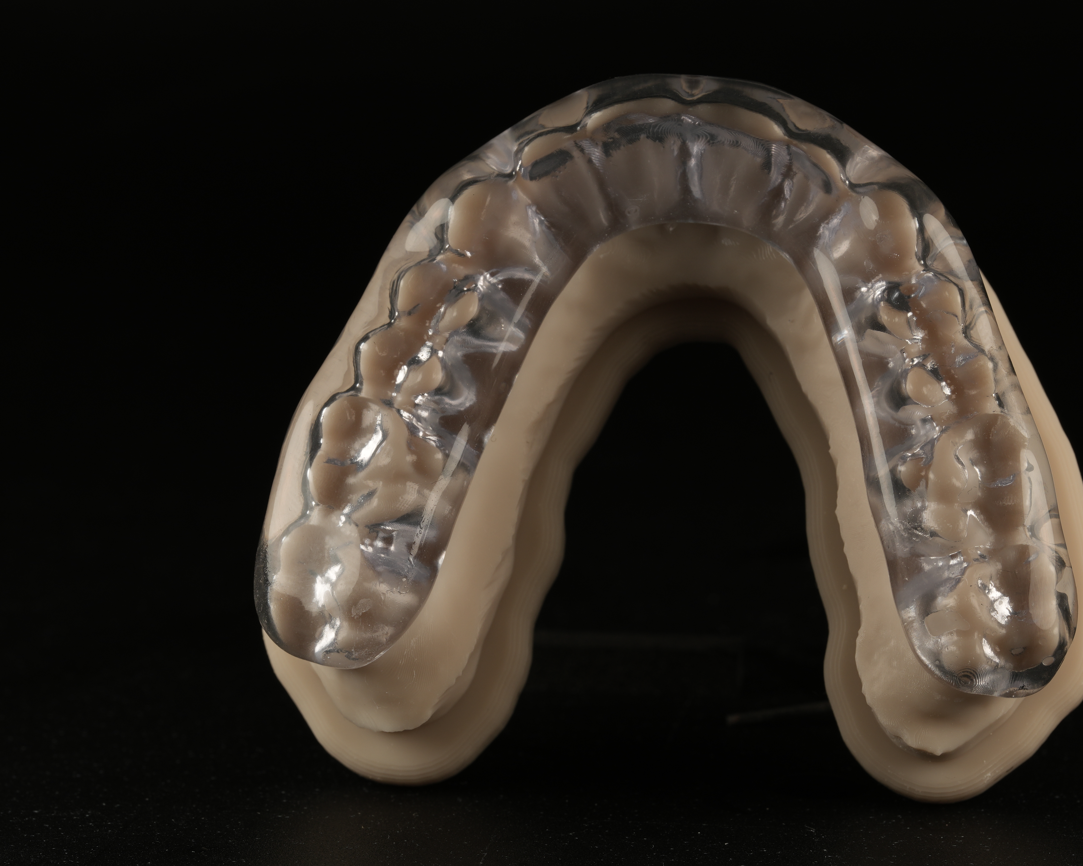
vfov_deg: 9.1
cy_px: 431
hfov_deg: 11.3
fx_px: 5449
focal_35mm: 170
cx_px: 590
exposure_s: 1/160
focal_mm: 100
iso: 100
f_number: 11
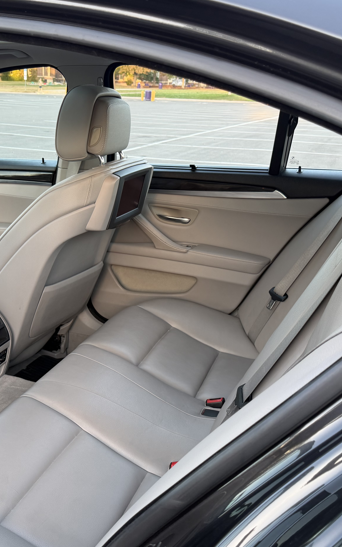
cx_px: 112
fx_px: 582
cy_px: 307
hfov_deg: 32.5
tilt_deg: -20.4
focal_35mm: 39
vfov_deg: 50.3
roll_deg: -1.3
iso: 125
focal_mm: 6.76
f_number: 1.78
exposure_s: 1/121
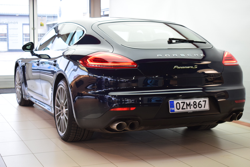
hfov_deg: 33.4
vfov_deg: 22.7
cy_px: 84
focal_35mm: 60
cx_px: 125
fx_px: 417
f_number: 5
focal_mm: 40
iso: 1600
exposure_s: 1/100
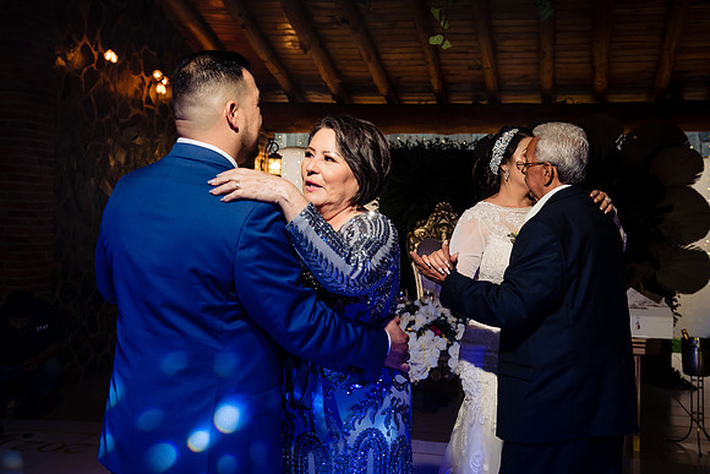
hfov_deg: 41.1
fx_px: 947
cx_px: 355
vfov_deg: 28.1
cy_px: 237
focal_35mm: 48
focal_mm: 48
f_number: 6.3
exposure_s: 1/200
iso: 2000
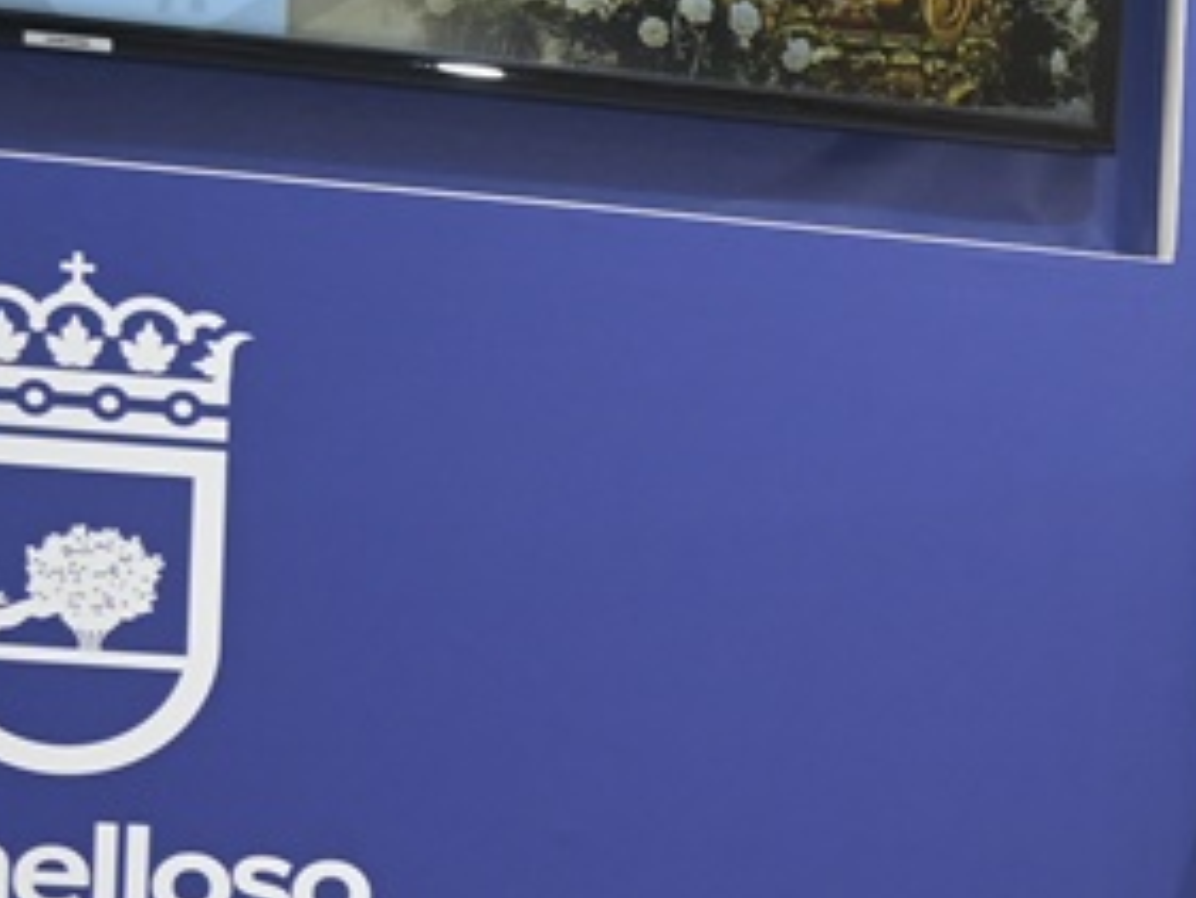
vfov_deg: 7.9
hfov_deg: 9.2
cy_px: 1341
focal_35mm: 184
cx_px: 3226
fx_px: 6360
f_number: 7.1
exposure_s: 1/80
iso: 800
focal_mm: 35
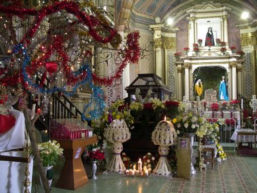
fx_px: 275
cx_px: 128
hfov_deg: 50.1
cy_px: 96
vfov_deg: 38.7
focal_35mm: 37
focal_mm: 7.8
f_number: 2.8
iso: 200
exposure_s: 1/6
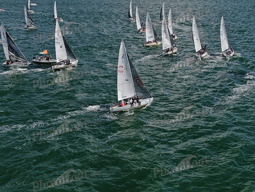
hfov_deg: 39.7
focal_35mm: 48
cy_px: 96
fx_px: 354
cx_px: 128
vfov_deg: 30.3
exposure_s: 1/1600
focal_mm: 8.6
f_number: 3.8
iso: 100
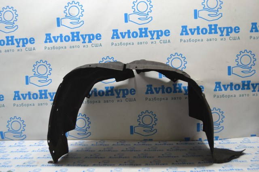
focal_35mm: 36
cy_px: 86
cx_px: 130
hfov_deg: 53.2
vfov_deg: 36.8
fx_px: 259
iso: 400
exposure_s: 1/60
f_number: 4
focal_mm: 24
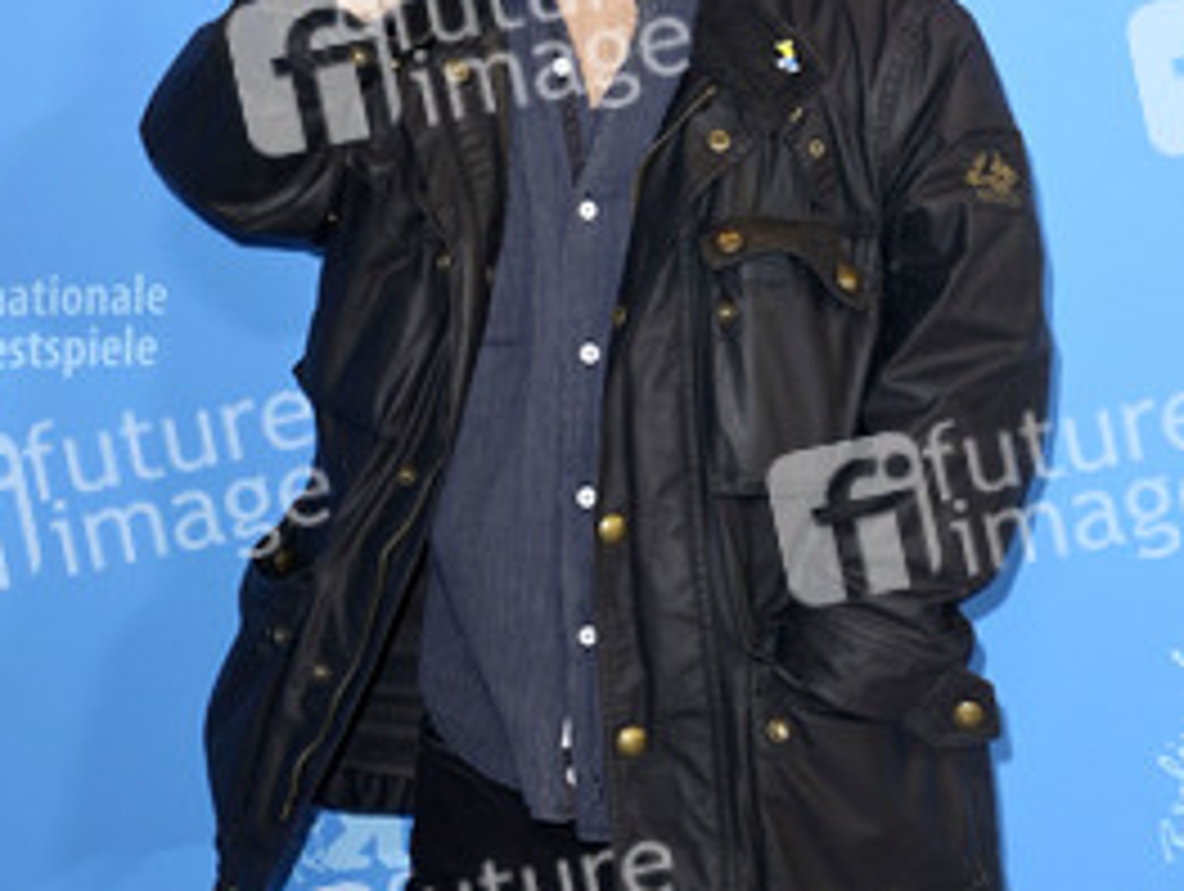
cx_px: 590
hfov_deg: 10.0
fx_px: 6747
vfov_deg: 7.6
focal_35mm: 197
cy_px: 274
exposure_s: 1/250
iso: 1000
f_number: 5.6
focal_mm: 135
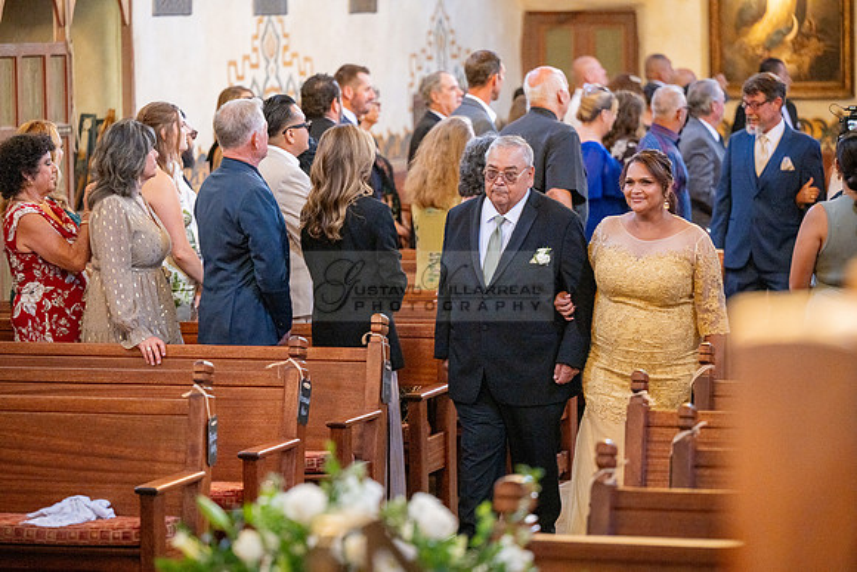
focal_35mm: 150
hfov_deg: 13.7
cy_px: 286
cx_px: 428
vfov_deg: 9.2
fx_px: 3572
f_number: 3.2
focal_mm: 150
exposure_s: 1/320
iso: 1250
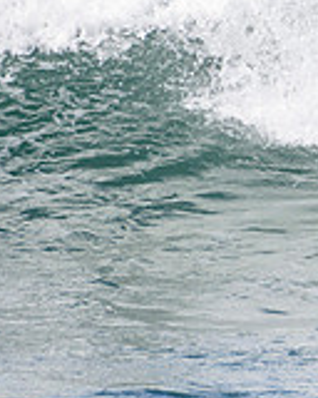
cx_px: 626
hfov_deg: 0.6
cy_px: 76
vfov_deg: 0.8
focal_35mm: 2560
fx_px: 30117
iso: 800
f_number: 5.6
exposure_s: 1/4000
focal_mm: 500
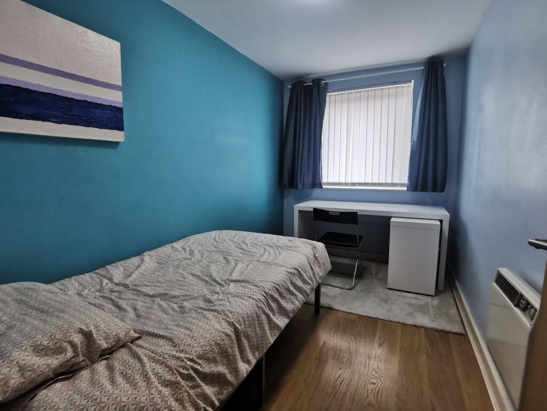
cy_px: 206
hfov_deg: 91.0
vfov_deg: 74.7
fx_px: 269
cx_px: 274
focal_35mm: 17
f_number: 2.2
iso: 100
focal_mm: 2.26
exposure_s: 1/50
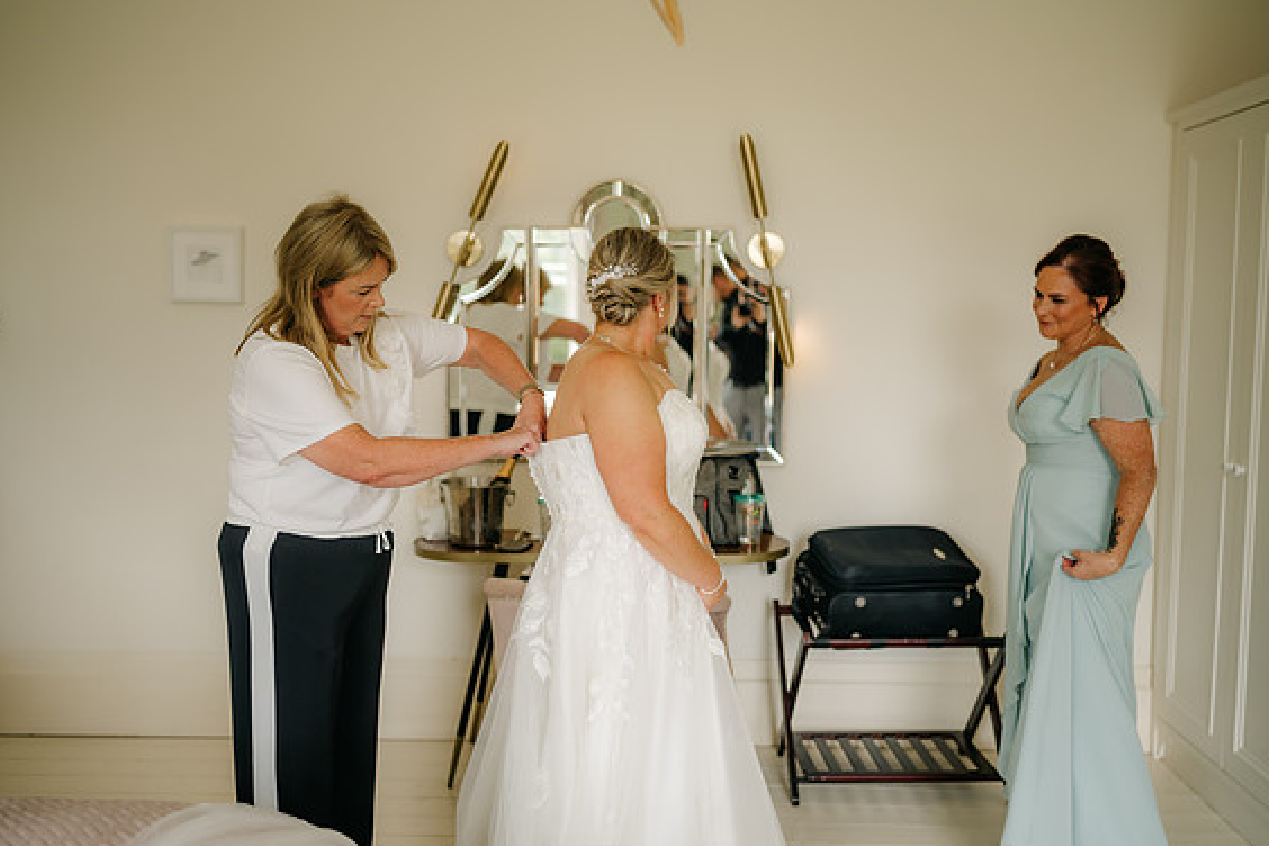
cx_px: 626
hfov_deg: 53.1
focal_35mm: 36
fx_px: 1269
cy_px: 431
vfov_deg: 36.9
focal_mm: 35
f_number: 1.6
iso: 100
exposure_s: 1/500
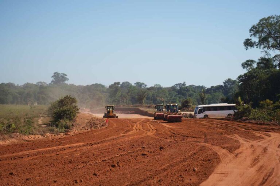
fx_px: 817
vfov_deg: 13.0
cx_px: 140
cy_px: 93
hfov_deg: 19.5
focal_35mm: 105
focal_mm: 105
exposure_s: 1/3200
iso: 320
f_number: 4
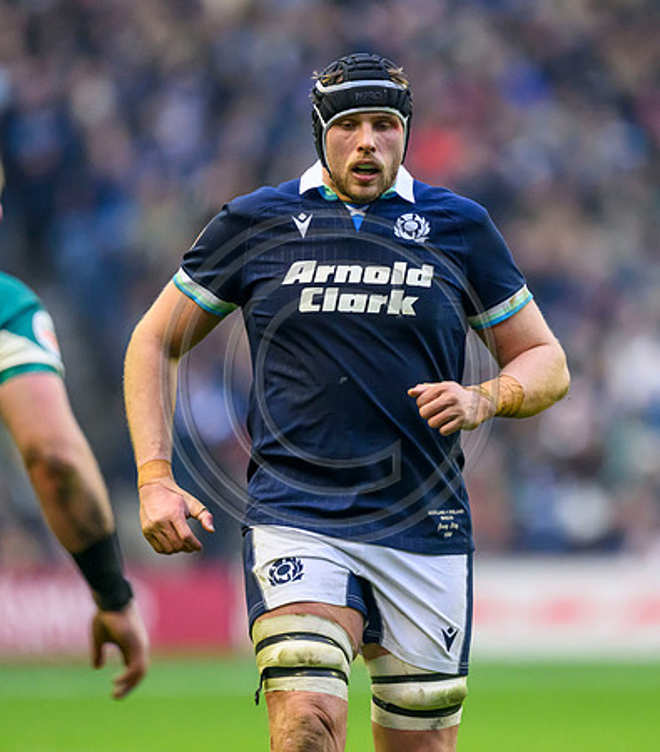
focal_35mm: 839
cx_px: 402
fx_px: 19395
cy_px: 389
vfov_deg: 2.2
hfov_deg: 1.9
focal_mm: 560
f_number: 4
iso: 5000
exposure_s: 1/1250
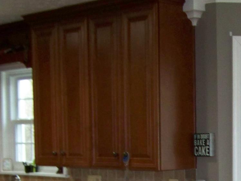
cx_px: 242
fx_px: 724
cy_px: 220
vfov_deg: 13.8
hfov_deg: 18.4
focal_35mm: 104
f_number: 2.8
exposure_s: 1/40
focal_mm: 6.3
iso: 200
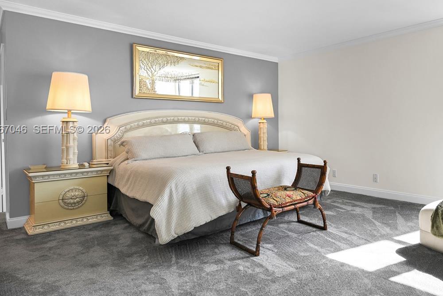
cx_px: 326
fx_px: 295
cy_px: 130
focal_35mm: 24
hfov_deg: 69.4
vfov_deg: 53.0
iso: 100
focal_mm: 15
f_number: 4.5
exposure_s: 1/80
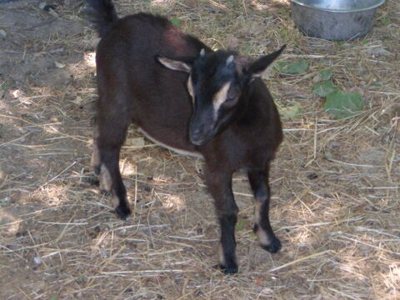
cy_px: 150
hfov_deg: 18.7
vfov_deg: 14.1
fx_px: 1213
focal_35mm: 105
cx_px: 200
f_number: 5.3
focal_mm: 17.7
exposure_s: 1/60
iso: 640
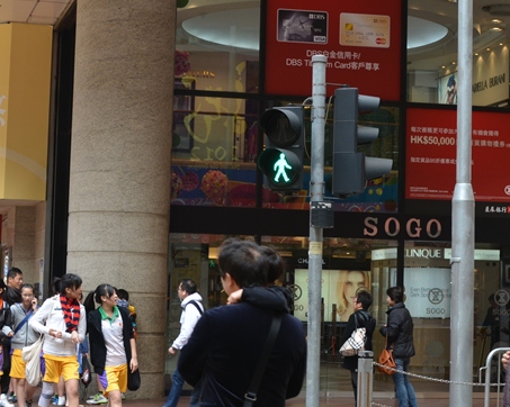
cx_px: 345
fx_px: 1343
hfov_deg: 21.4
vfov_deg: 17.2
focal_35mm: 89
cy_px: 162
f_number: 5.6
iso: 200
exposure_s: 1/125
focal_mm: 28
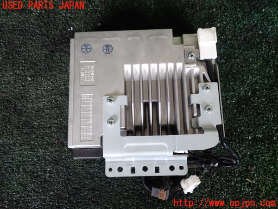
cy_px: 104
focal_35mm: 30
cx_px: 139
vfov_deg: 46.8
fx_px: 241
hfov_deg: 60.0
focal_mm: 5.4
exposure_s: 1/40
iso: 200
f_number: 2.3
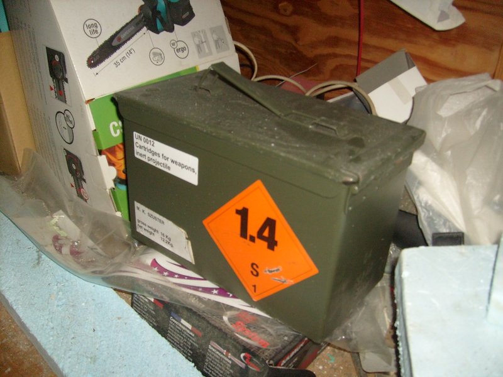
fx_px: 509
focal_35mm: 35
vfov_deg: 40.7
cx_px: 252
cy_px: 188
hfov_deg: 52.6
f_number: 2.8
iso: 100
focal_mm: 5.8
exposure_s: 1/45
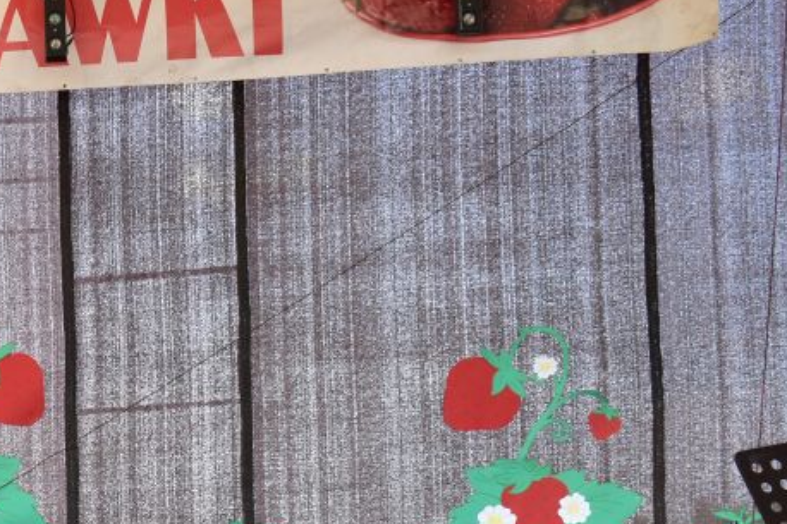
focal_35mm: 98
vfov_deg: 13.6
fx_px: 2148
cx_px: -203
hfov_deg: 19.3
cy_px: 596
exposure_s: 1/80
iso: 400
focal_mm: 25
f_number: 8
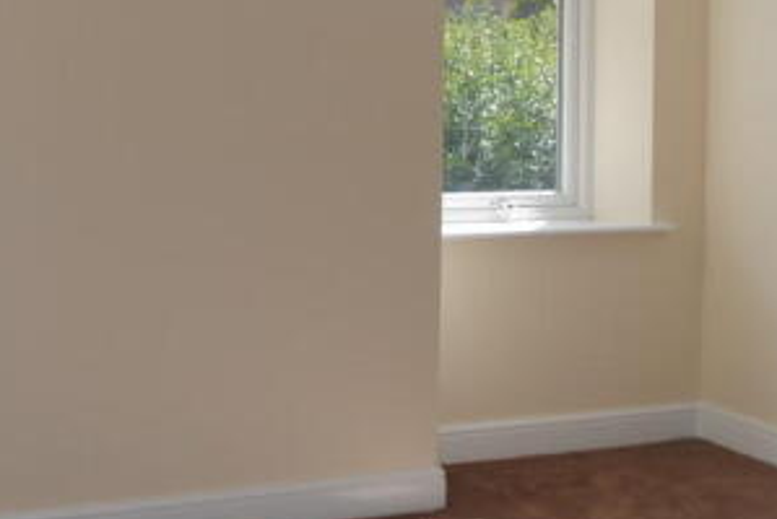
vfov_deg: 22.6
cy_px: 66
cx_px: 240
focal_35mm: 59
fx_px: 1275
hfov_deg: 33.5
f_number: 5.6
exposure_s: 1/200
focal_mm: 18
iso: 100
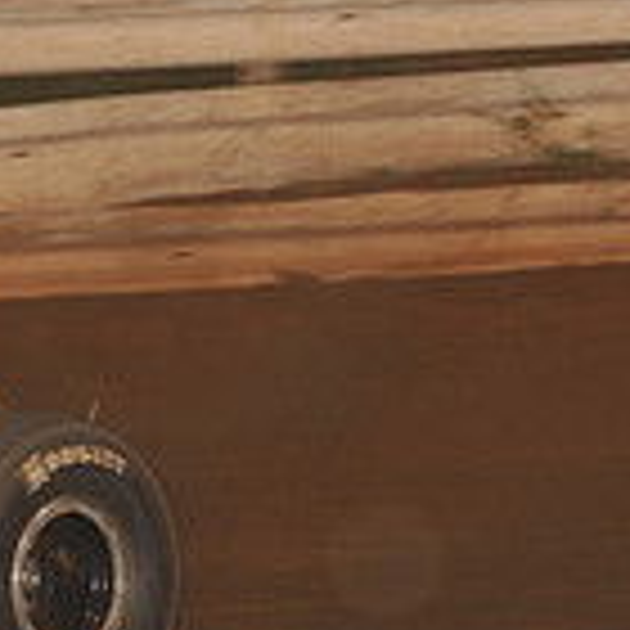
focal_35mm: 439
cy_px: 234
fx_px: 9039
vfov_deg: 4.0
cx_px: -400
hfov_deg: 4.0
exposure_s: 1/320
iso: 1000
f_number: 6.3
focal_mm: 125
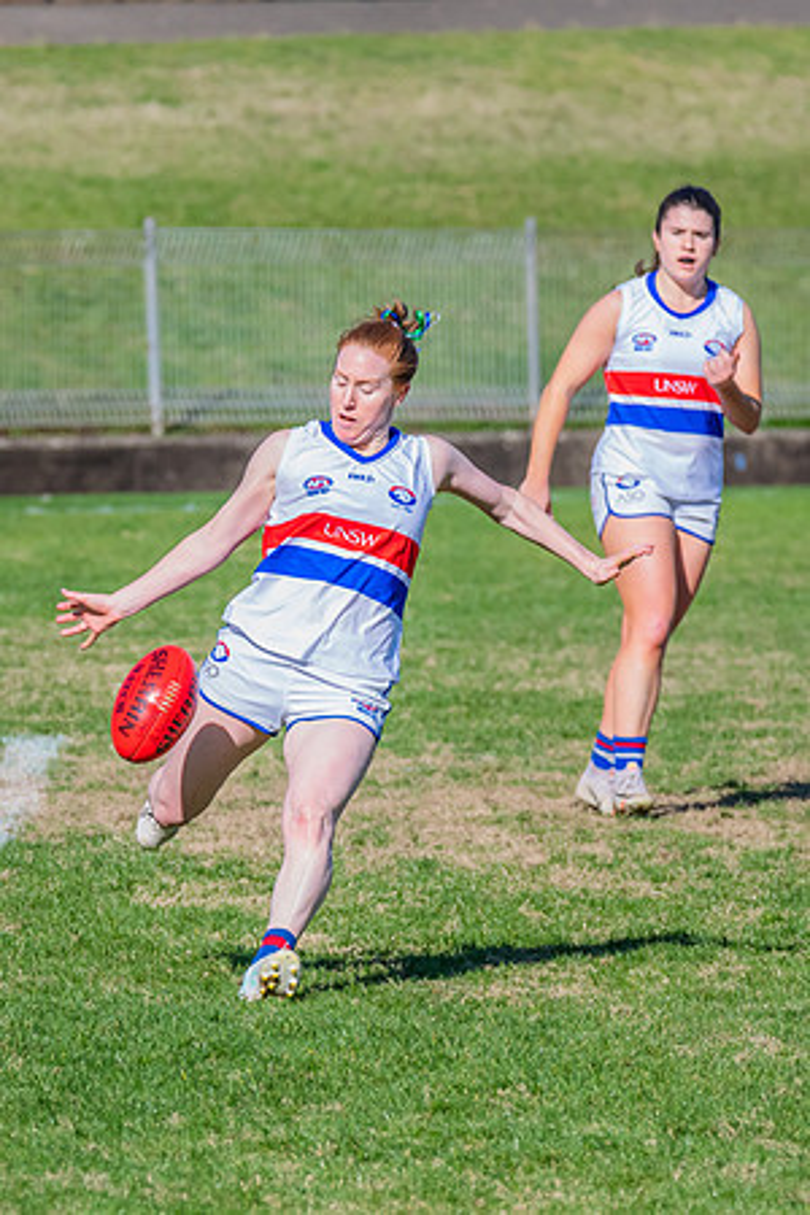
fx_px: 19571
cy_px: 660
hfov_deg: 2.4
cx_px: 294
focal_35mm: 580
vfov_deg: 3.6
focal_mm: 320
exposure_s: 1/1600
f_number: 9
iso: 800
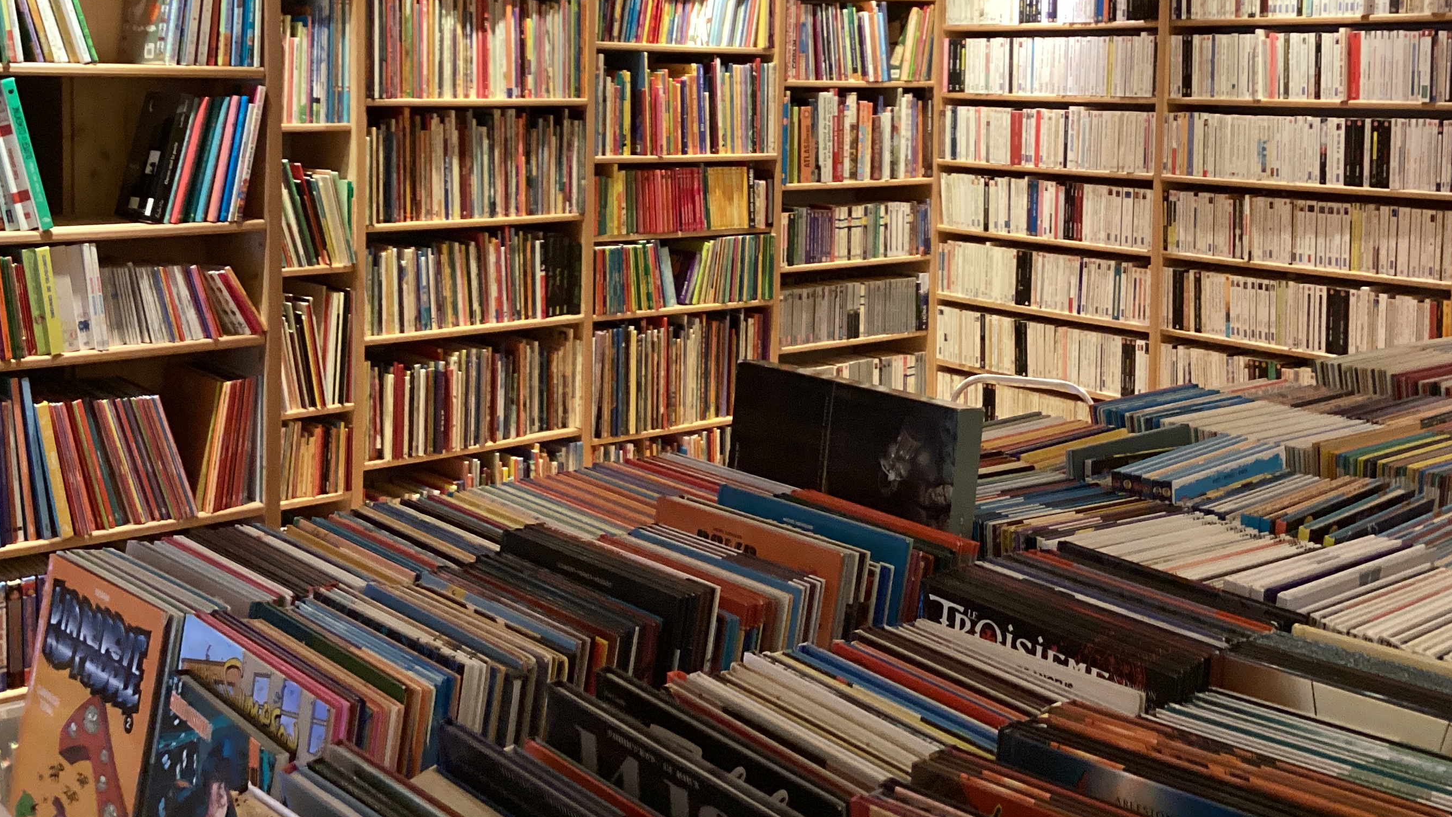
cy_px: 162
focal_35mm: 41
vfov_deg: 28.4
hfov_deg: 49.4
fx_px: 1578
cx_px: 711
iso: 320
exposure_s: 1/60
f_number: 2.4
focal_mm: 3.3
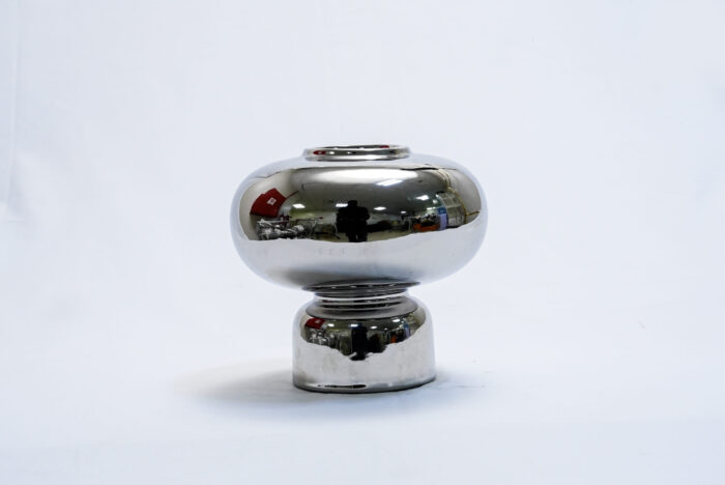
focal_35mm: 70
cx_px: 362
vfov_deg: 19.5
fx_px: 1411
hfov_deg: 28.8
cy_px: 242
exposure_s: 1/125
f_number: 13
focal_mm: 70
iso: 3200
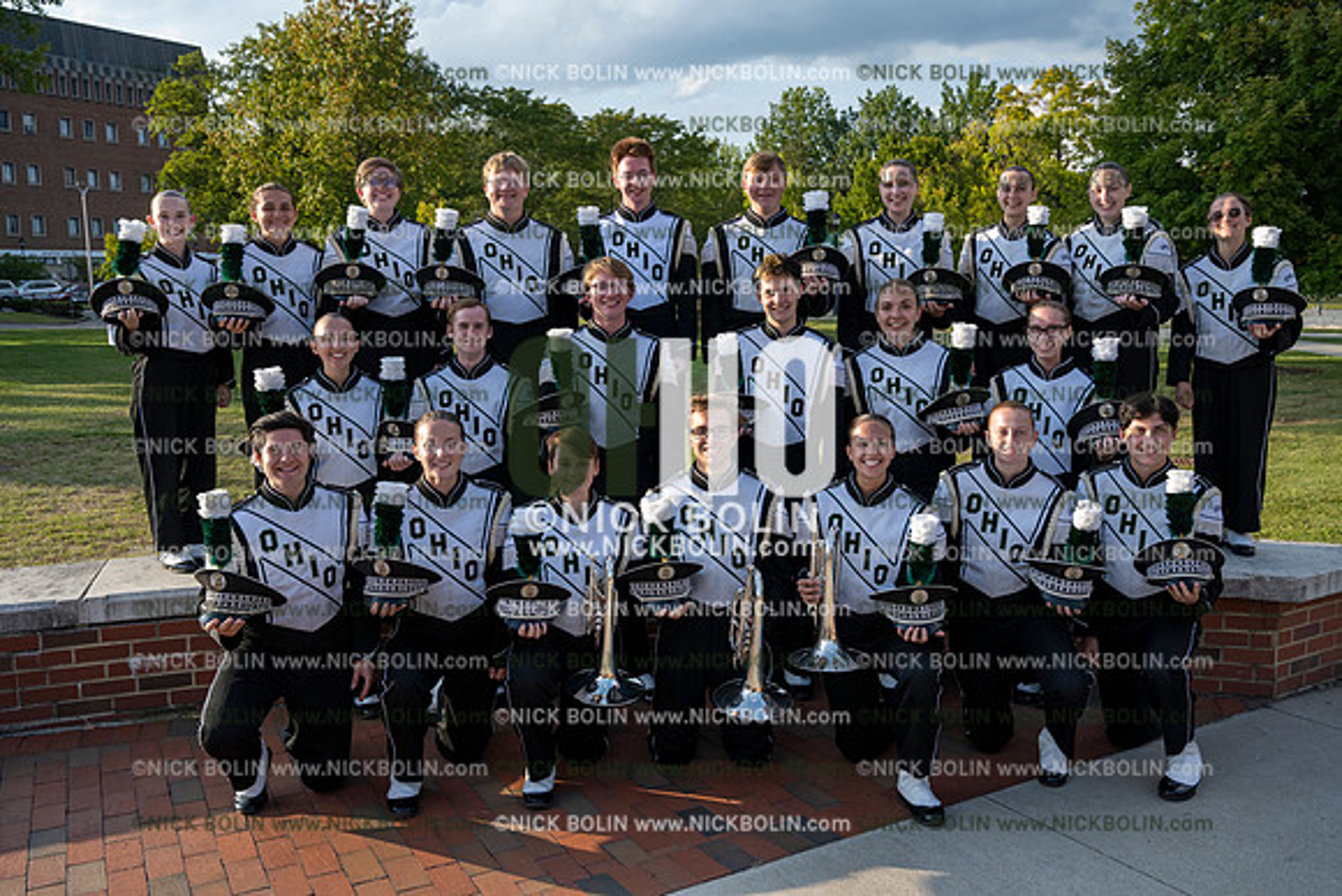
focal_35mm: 31
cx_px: 671
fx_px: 1156
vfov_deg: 42.3
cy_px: 448
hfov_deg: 60.3
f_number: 5.6
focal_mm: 31
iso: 250
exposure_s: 1/640
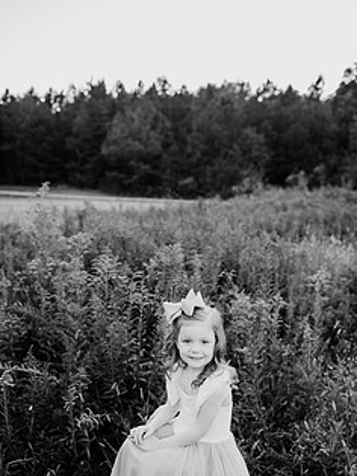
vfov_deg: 55.0
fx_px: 454
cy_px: 283
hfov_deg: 42.9
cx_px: 191
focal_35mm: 33
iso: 250
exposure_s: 1/640
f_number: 2.5
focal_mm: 24
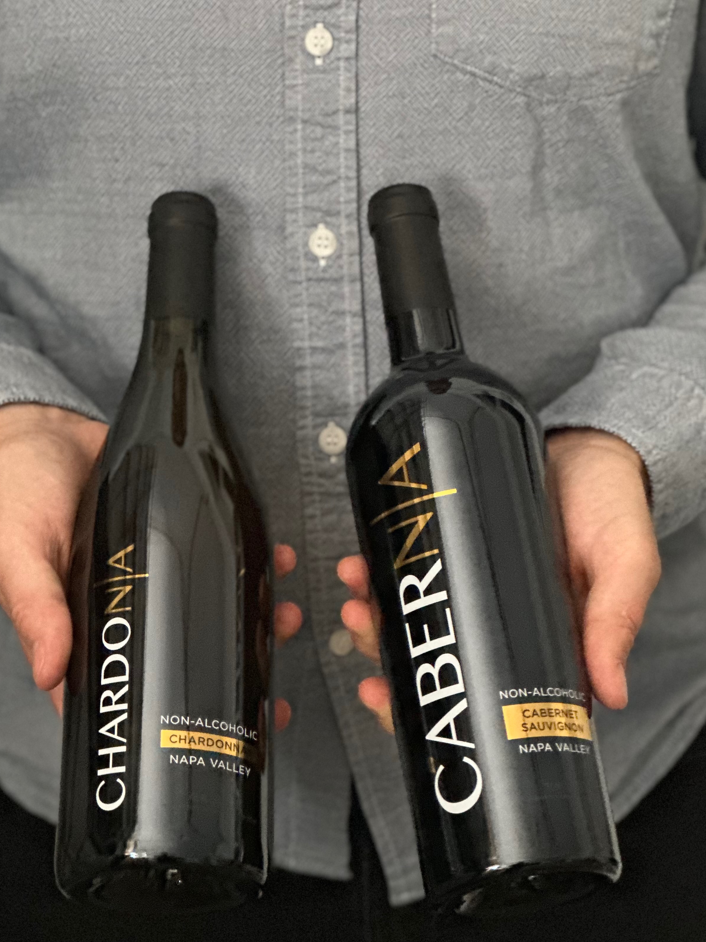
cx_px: 347
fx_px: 2638
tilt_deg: -17.9
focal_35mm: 97
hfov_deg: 15.2
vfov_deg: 20.2
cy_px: 480
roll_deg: -0.2
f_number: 2.8
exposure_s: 1/15
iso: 1250
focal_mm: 9
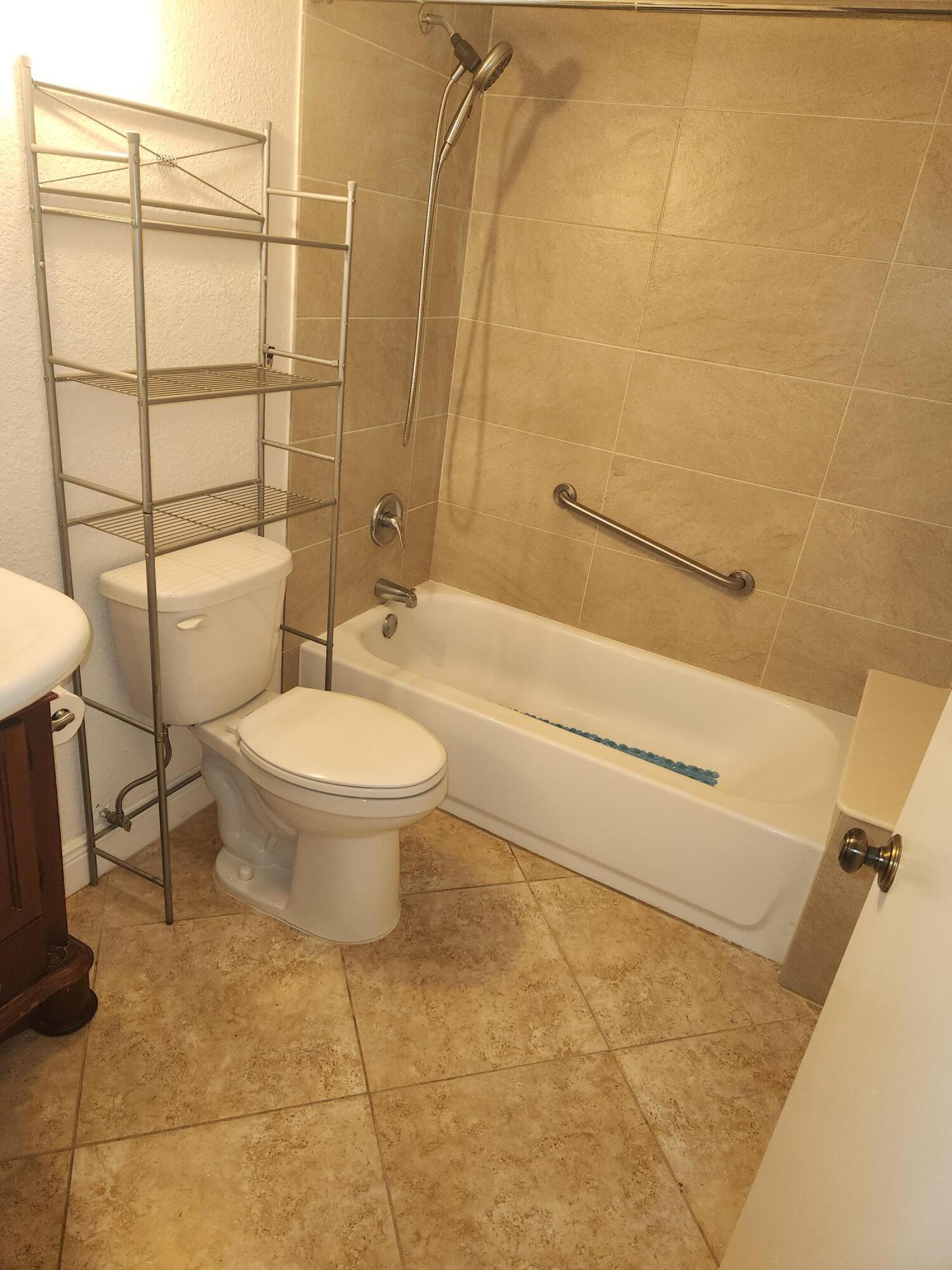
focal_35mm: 23
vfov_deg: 73.9
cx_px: 476
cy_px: 635
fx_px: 843
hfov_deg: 58.9
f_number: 1.8
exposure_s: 1/60
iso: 64
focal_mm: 5.4
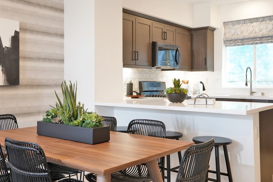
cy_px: 85
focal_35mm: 40
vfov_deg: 33.4
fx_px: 303
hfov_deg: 48.5
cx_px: 133
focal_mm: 35
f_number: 7.1
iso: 400
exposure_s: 1/15
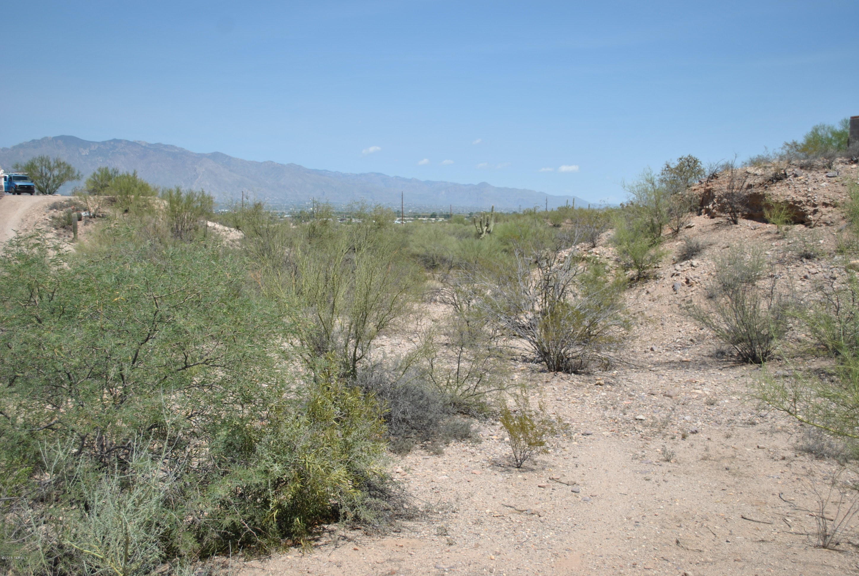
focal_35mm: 36
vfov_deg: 37.0
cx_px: 430
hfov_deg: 53.0
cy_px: 288
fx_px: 861
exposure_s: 1/1000
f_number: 4
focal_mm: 24
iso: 100
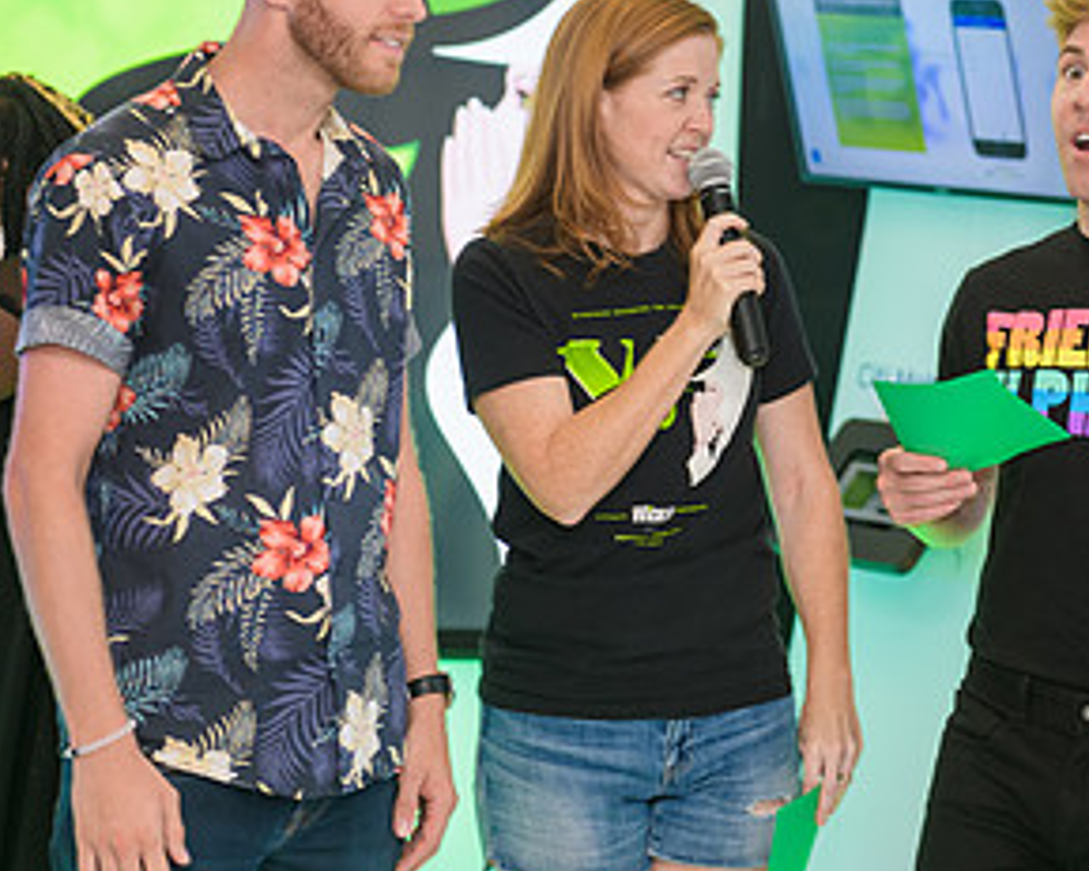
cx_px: 731
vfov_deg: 11.7
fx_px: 4253
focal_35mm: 132
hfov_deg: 14.6
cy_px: 349
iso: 400
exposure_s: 1/125
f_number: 3.2
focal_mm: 70
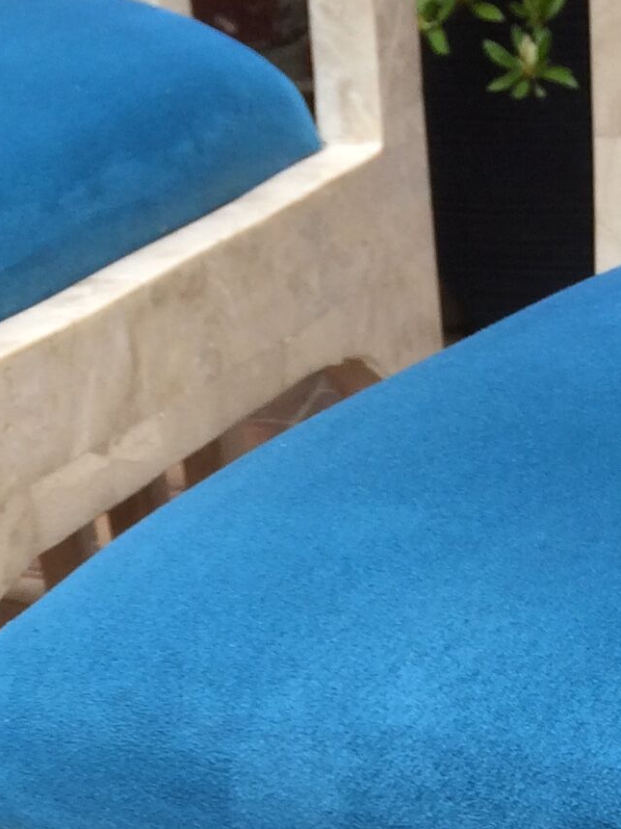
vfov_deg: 16.2
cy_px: 1288
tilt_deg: -40.4
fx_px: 2633
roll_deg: +2.0
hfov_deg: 13.3
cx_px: 564
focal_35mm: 110
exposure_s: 1/128
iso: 32
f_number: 2.2
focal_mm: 4.15
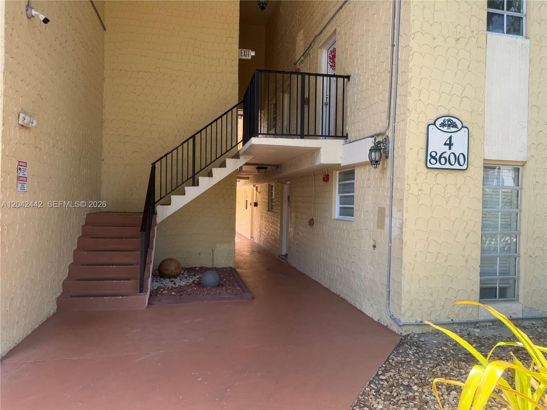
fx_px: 379
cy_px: 205
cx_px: 274
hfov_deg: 71.6
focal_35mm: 24
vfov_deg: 56.8
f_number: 1.78
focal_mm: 6.76
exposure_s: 1/580
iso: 80
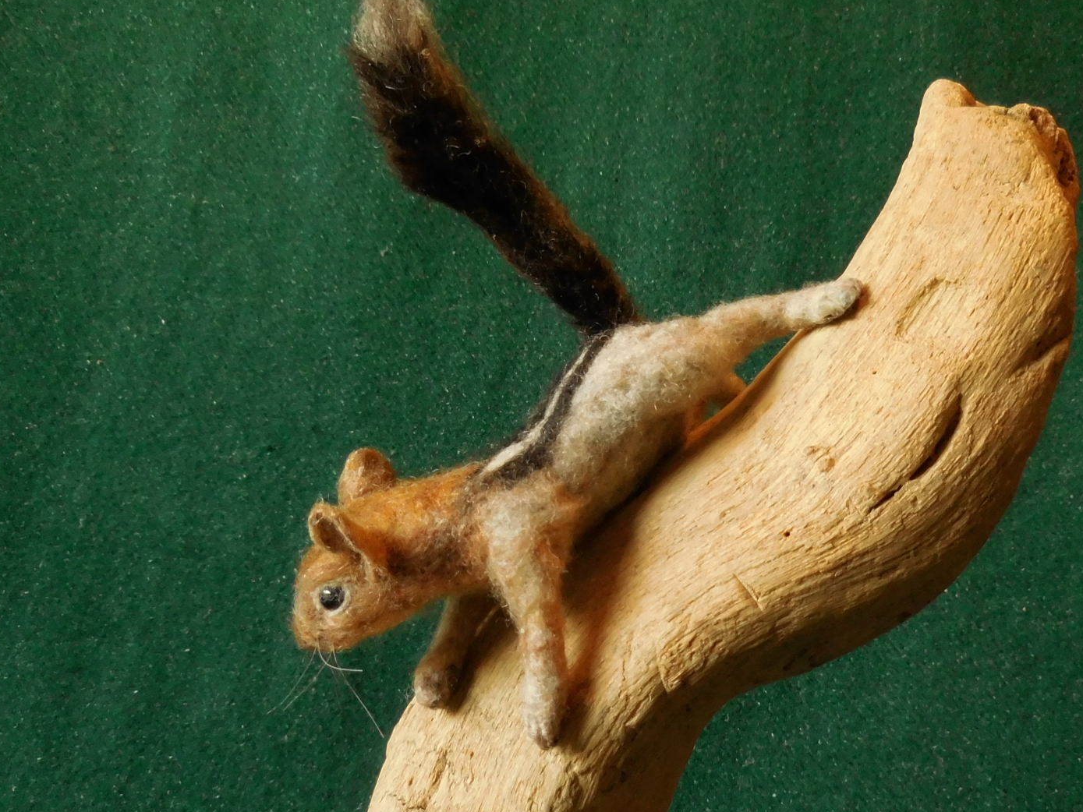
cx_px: 566
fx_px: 845
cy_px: 386
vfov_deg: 51.3
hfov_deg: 65.3
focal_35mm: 27
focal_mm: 4.5
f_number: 3.3
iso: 280
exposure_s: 1/30
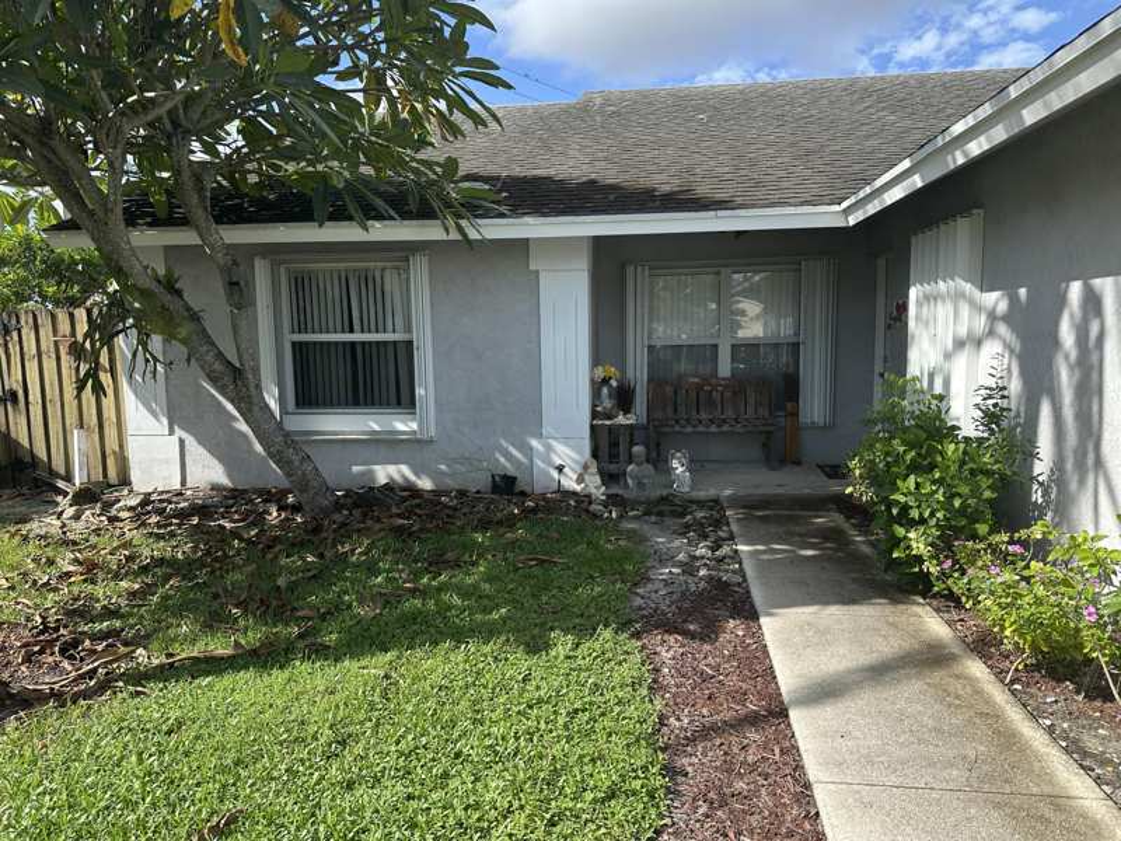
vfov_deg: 56.8
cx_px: 560
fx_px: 777
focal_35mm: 24
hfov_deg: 71.6
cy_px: 420
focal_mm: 6.86
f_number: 1.78
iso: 80
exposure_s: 1/1880
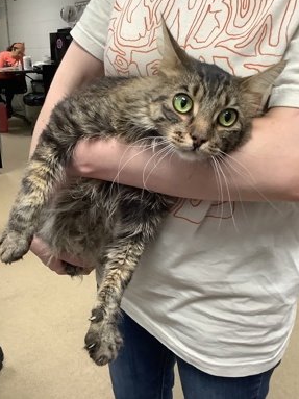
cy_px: 195
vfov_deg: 54.0
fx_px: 392
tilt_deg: -18.9
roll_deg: +0.2
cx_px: 147
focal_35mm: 34
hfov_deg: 41.8
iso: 250
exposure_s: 1/50
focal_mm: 3.3
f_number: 2.4
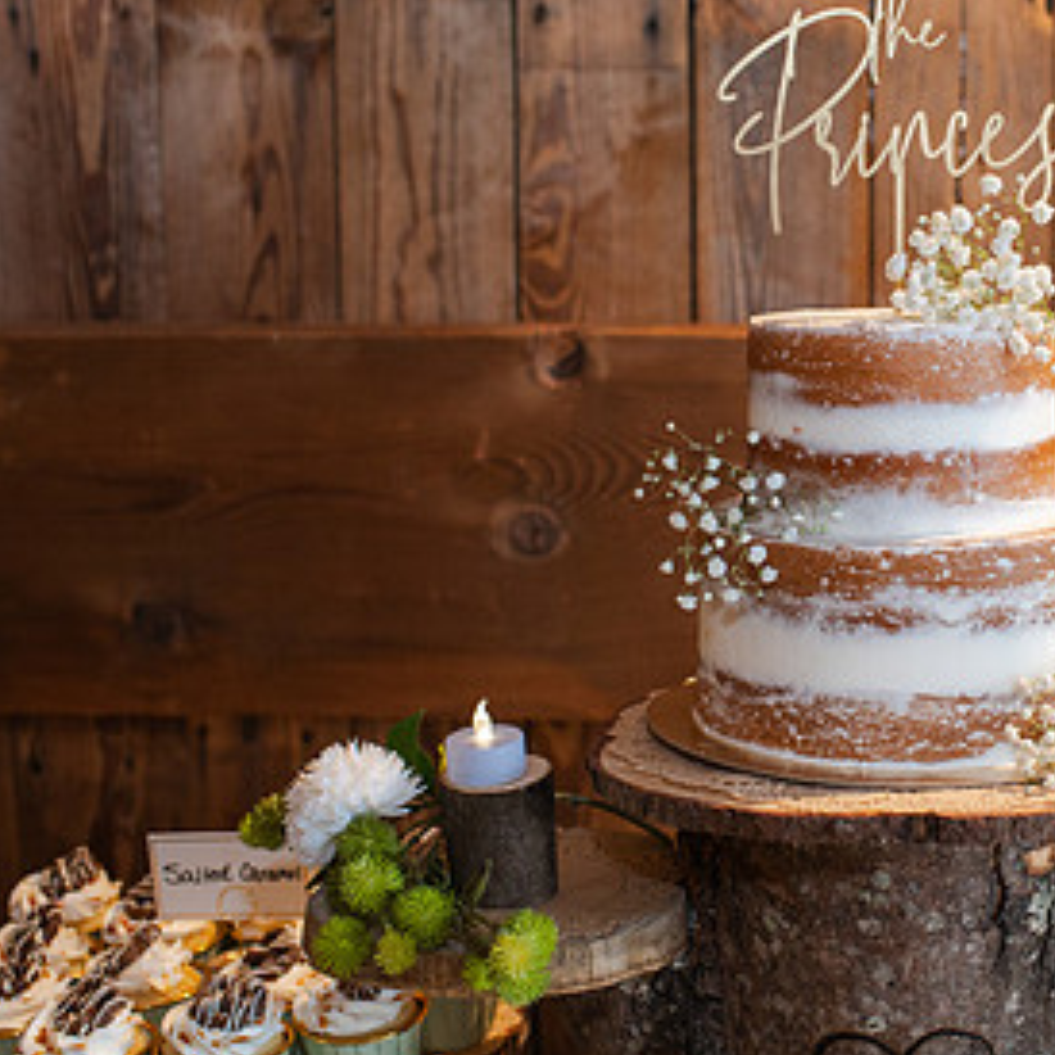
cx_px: 897
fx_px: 2172
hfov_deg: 26.6
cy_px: 431
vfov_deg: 27.2
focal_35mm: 63
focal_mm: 35
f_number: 3.5
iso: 2200
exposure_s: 1/200
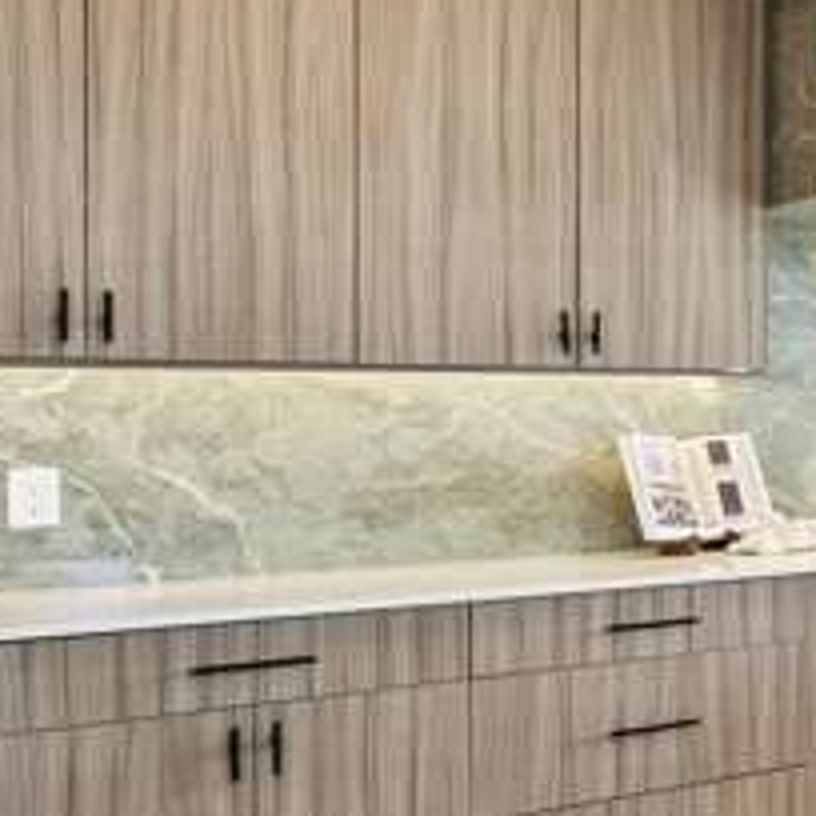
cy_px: 460
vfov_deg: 35.3
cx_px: 1380
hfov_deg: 23.4
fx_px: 1280
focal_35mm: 48
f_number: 6.4
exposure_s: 1/30
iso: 800
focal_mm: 10
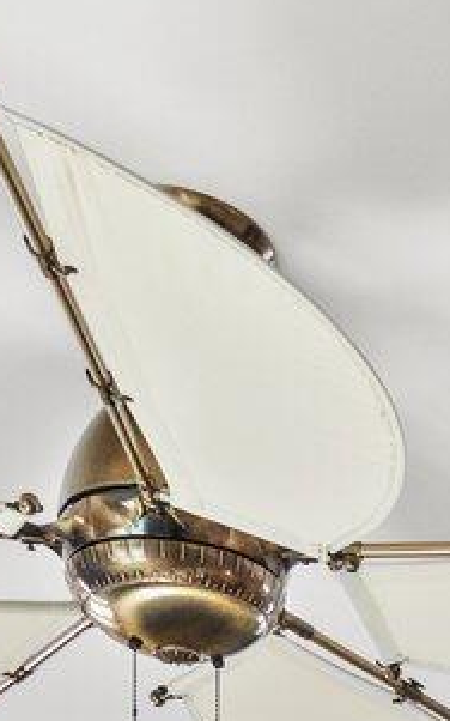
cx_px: 811
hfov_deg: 11.6
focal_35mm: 104
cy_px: 1486
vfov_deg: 15.5
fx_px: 2042
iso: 400
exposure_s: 1/2.5
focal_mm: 10
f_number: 8
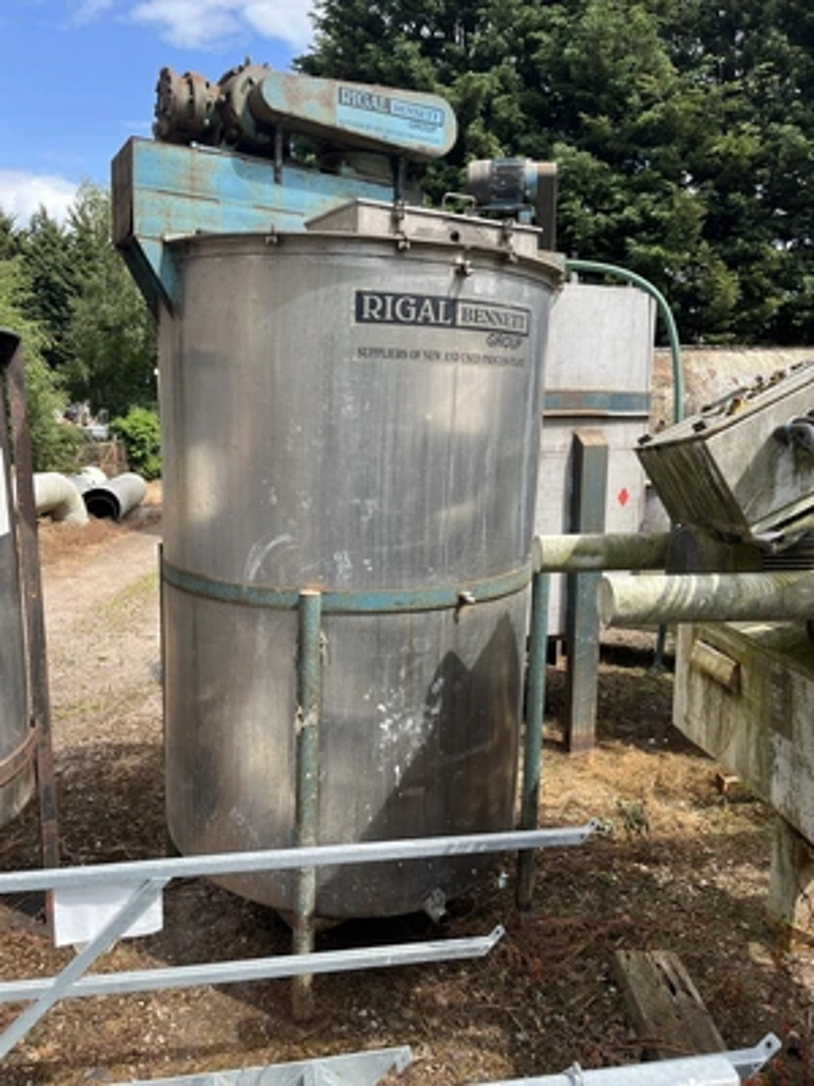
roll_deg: +1.0
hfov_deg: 53.1
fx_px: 815
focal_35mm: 26
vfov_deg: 67.3
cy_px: 543
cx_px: 407
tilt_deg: -9.5
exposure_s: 1/1279
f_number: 1.6
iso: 50
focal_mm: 5.1
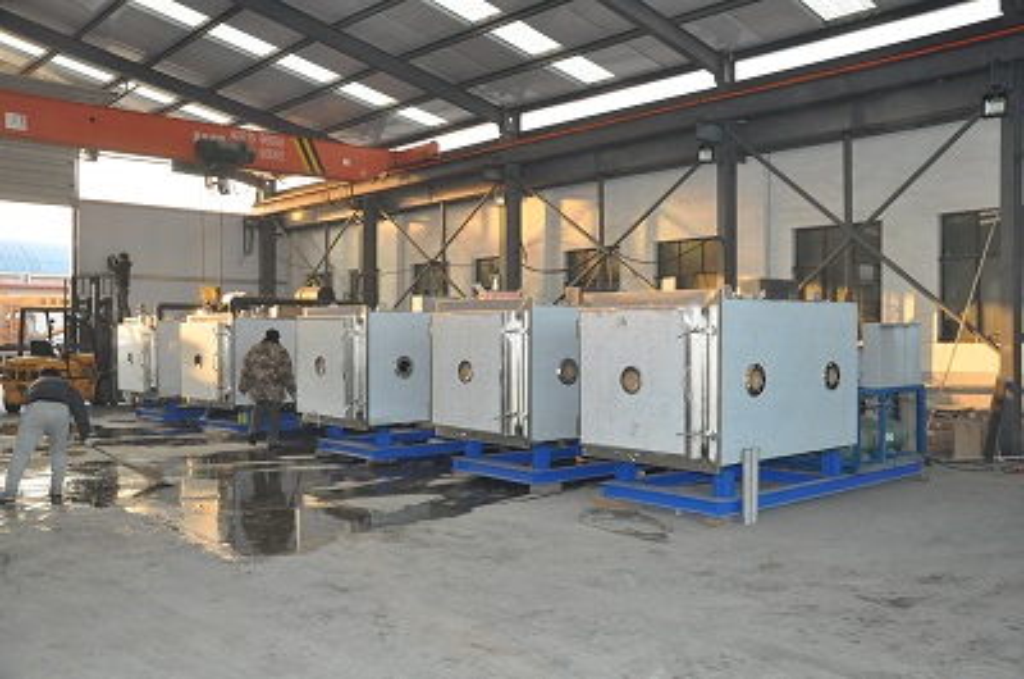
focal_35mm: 33
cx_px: 512
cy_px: 340
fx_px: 937
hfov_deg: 57.3
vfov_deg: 39.8
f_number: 4.8
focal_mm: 22
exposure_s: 1/180
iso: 1600
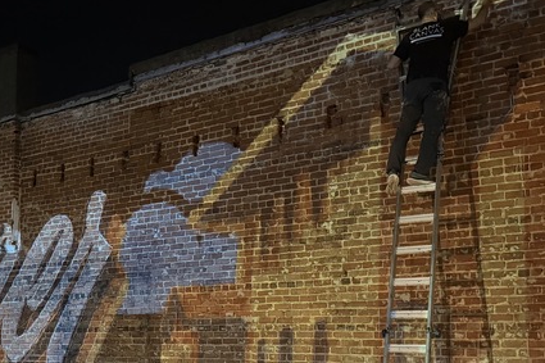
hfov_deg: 41.3
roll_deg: -0.4
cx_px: 171
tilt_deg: +5.6
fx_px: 711
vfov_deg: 28.3
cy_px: 258
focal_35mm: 47
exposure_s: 1/30
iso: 1600
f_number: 1.78
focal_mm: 6.76
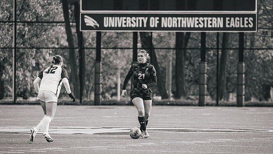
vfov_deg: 2.9
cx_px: 136
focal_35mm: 422
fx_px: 3055
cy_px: 89
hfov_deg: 5.1
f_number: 6.3
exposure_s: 1/800
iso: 800
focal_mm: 400
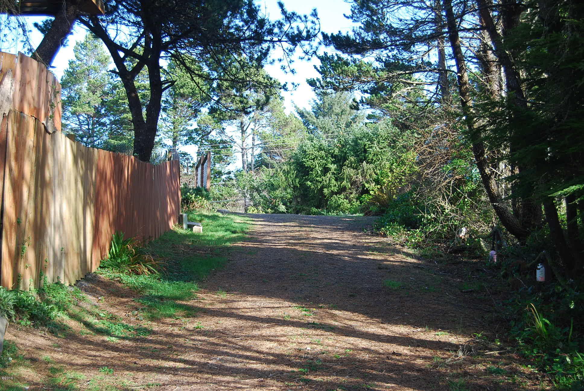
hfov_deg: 37.8
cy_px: 196
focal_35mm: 52
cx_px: 292
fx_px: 853
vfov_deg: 25.8
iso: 200
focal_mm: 35
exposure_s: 1/125
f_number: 5.6
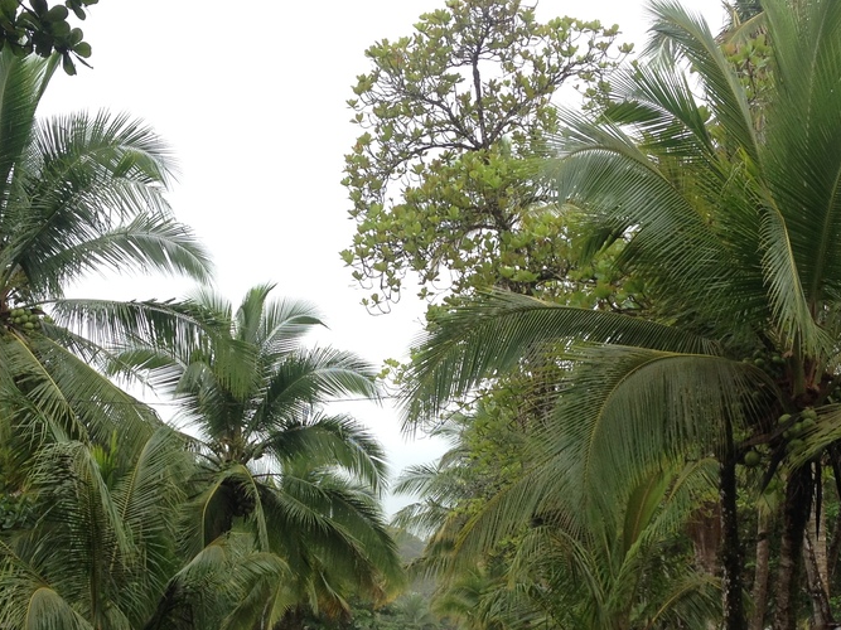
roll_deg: -0.2
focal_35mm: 63
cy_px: 514
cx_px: 407
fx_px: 1530
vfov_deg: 22.9
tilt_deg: +1.2
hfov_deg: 30.7
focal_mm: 4.28
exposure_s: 1/175
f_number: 2.4
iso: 50
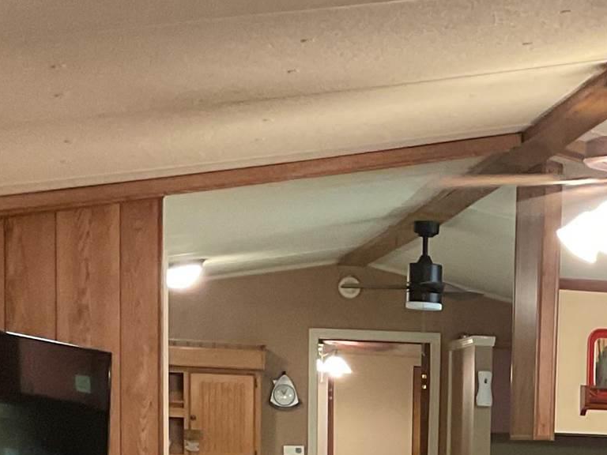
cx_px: 629
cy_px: 693
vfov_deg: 12.1
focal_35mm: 116
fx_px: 2034
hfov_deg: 16.6
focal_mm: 3
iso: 200
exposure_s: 1/40
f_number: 1.8
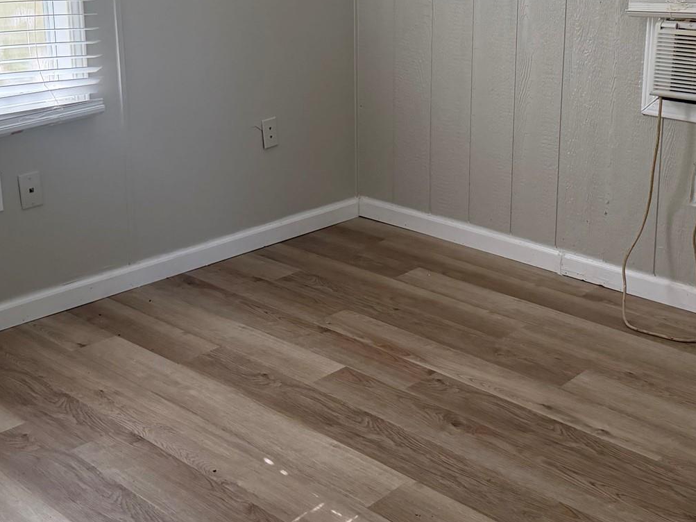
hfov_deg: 38.7
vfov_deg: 29.3
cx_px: 432
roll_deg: -1.3
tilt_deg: -12.6
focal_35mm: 49
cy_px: 148
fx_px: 985
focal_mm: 6.76
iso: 200
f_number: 1.78
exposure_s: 1/112
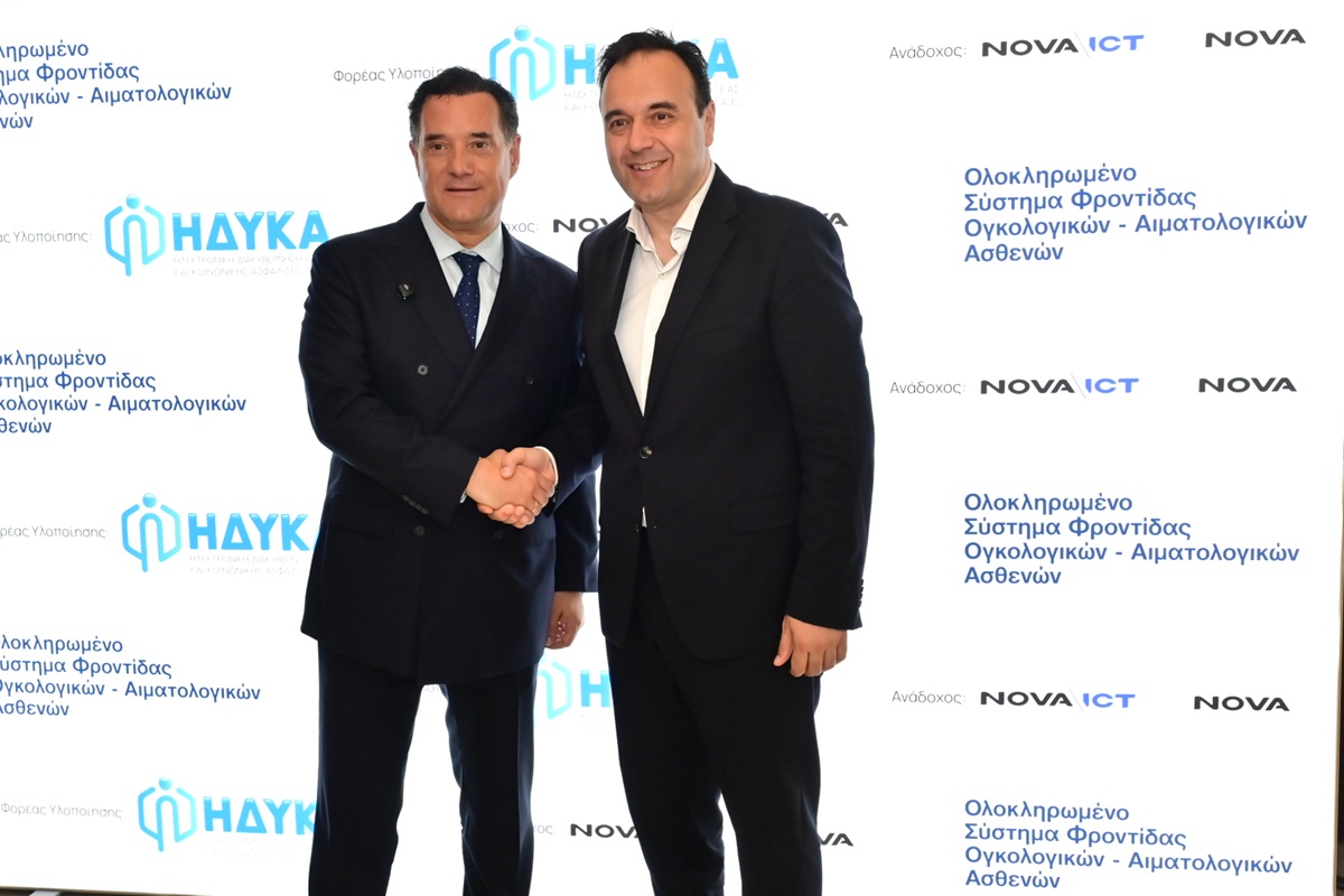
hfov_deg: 53.1
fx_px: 1344
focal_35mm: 36
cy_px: 448
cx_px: 672
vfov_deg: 36.9
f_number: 5
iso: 1250
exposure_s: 1/160
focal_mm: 24
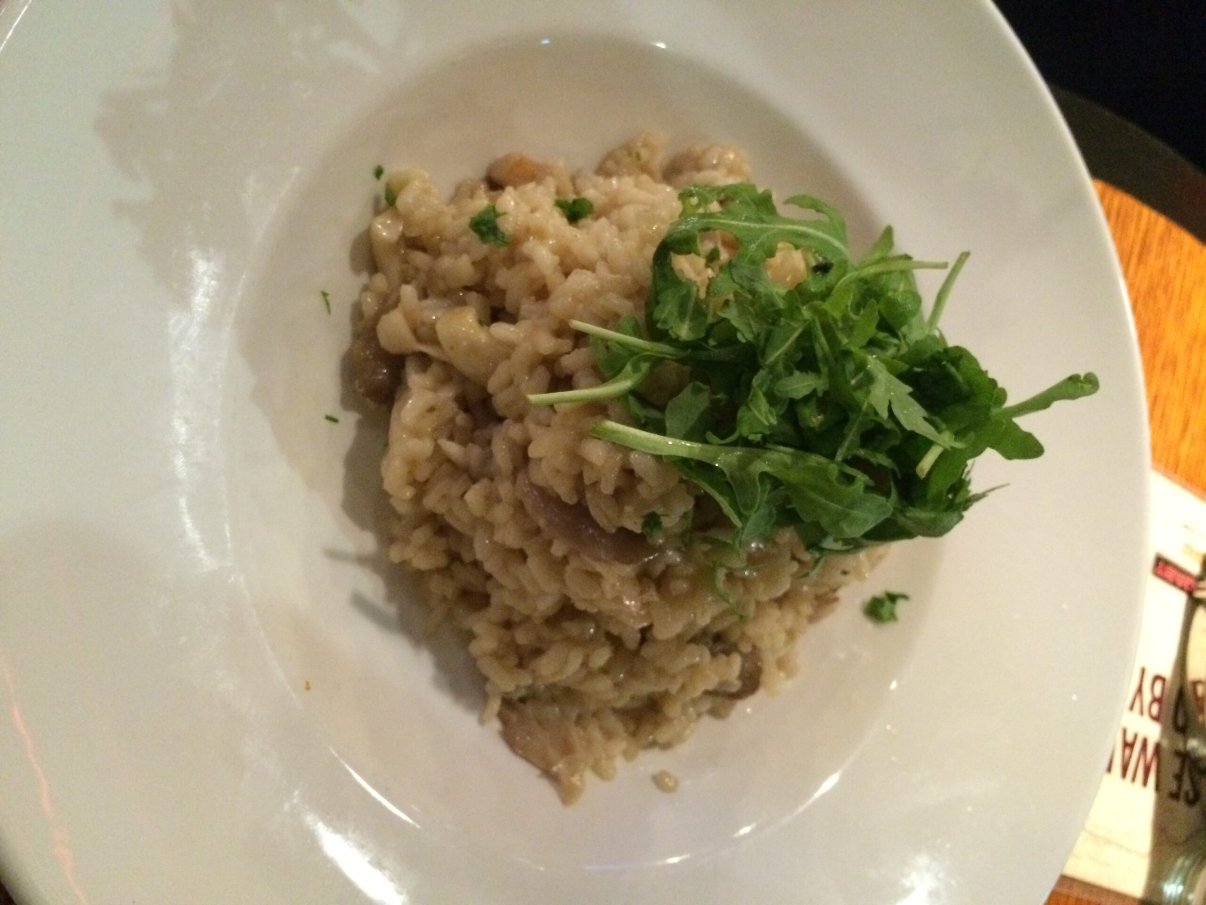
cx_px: 603
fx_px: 1010
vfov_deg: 48.2
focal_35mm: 29
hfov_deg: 61.7
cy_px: 452
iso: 640
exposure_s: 1/15
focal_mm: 4.15
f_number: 2.2
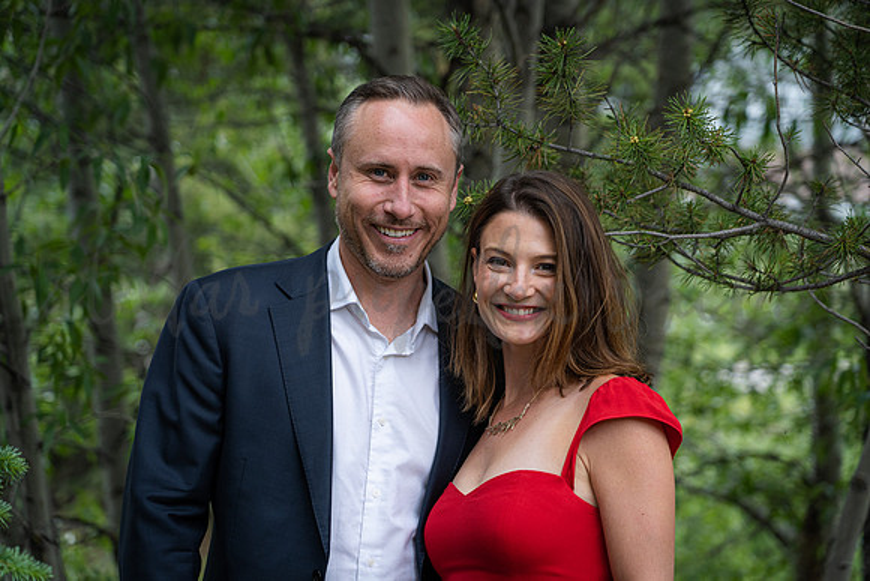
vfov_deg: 13.0
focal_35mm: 105
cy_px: 290
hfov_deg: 19.5
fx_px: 2538
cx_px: 435
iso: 500
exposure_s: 1/500
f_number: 4
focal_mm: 105
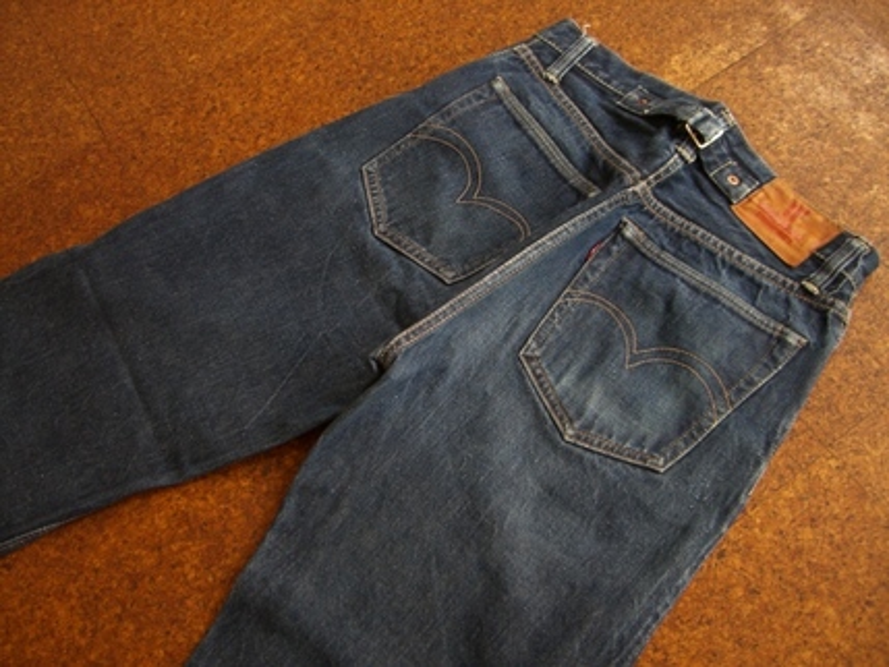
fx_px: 976
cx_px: 444
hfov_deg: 49.0
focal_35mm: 38
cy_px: 334
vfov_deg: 37.7
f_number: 2.7
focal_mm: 6.2
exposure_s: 1/8
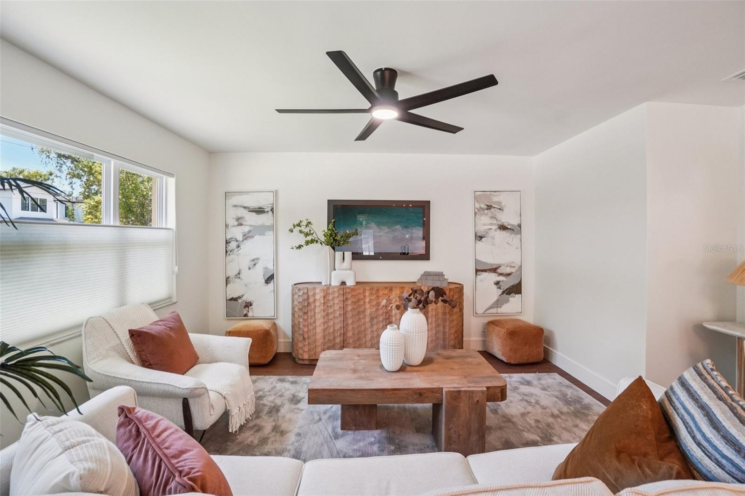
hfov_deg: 100.4
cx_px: 372
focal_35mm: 15
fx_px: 310
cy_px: 248
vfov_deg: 77.3
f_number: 8
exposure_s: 1/30
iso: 640
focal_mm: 10
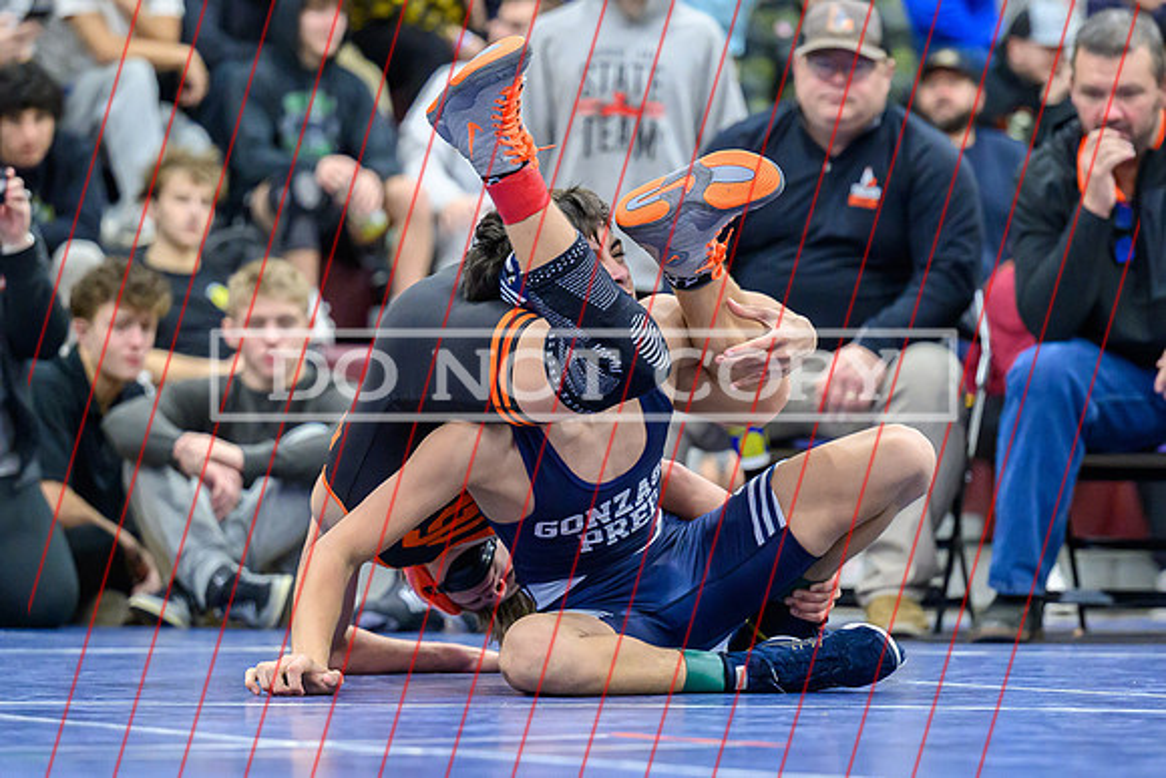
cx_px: 592
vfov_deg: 7.4
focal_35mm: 185
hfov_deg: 11.1
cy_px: 509
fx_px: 5980
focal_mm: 110
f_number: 2.8
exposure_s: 1/800
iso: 5000
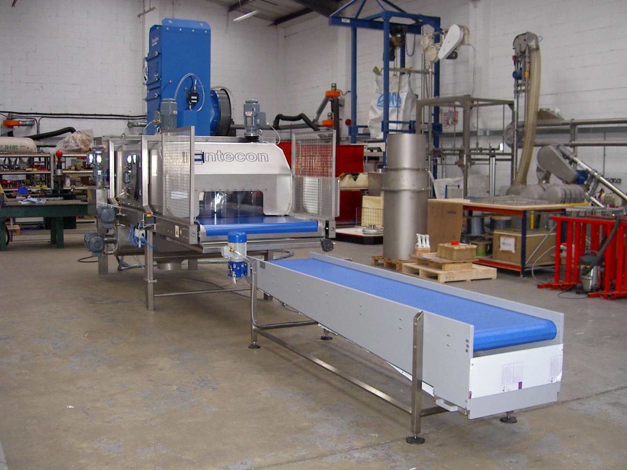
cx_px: 314
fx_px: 706
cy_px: 235
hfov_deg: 47.9
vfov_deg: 36.8
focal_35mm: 39
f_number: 2.8
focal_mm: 8
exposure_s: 1/59.5
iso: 100
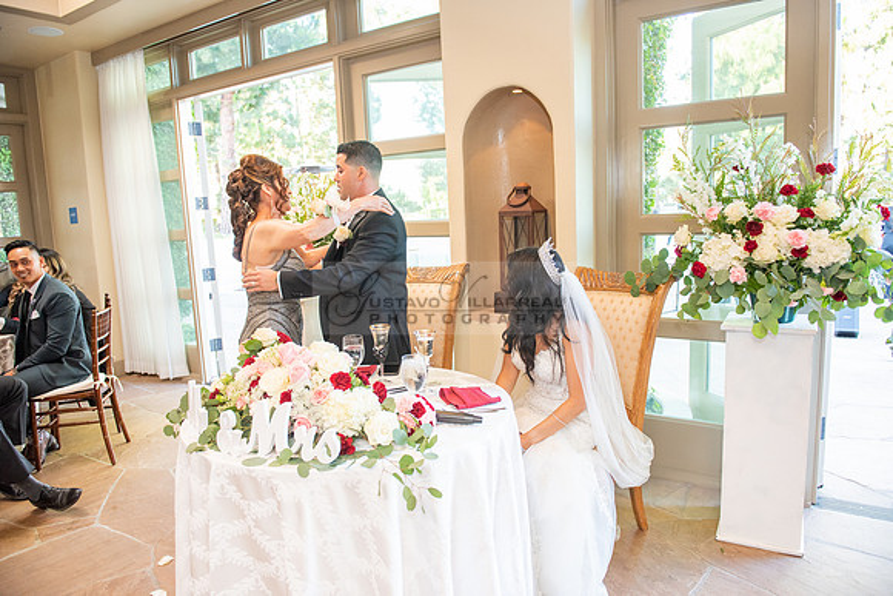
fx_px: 595
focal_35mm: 24
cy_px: 298
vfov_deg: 53.2
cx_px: 446
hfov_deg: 73.7
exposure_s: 1/125
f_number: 3.5
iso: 1250
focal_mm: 24
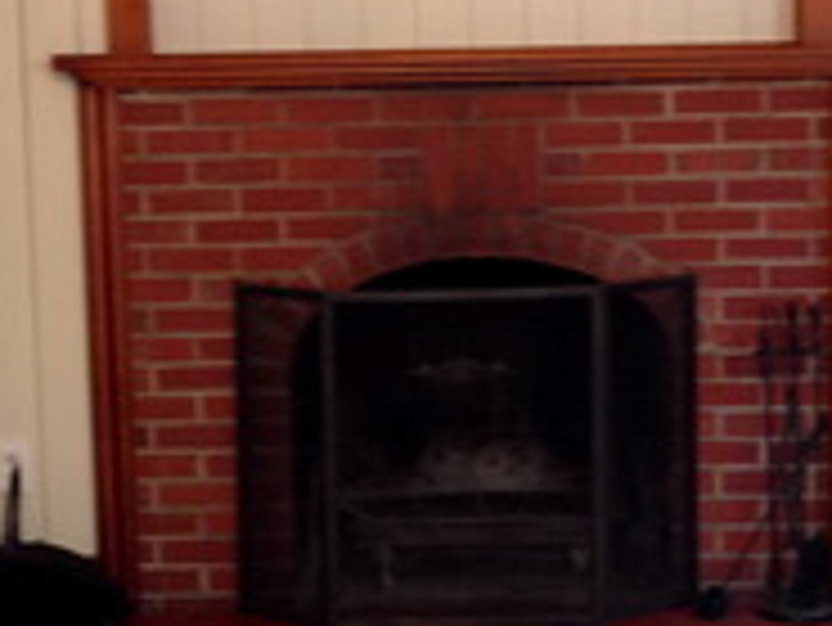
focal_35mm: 114
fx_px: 2742
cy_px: 513
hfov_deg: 17.3
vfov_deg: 12.9
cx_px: 405
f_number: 2.4
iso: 100
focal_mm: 4.12
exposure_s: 1/20
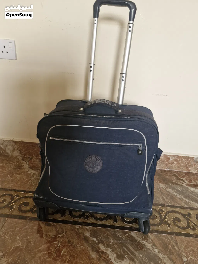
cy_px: 132
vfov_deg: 73.9
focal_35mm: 23
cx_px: 99
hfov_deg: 58.9
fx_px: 175
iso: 80
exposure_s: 1/100
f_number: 1.8
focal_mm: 5.54
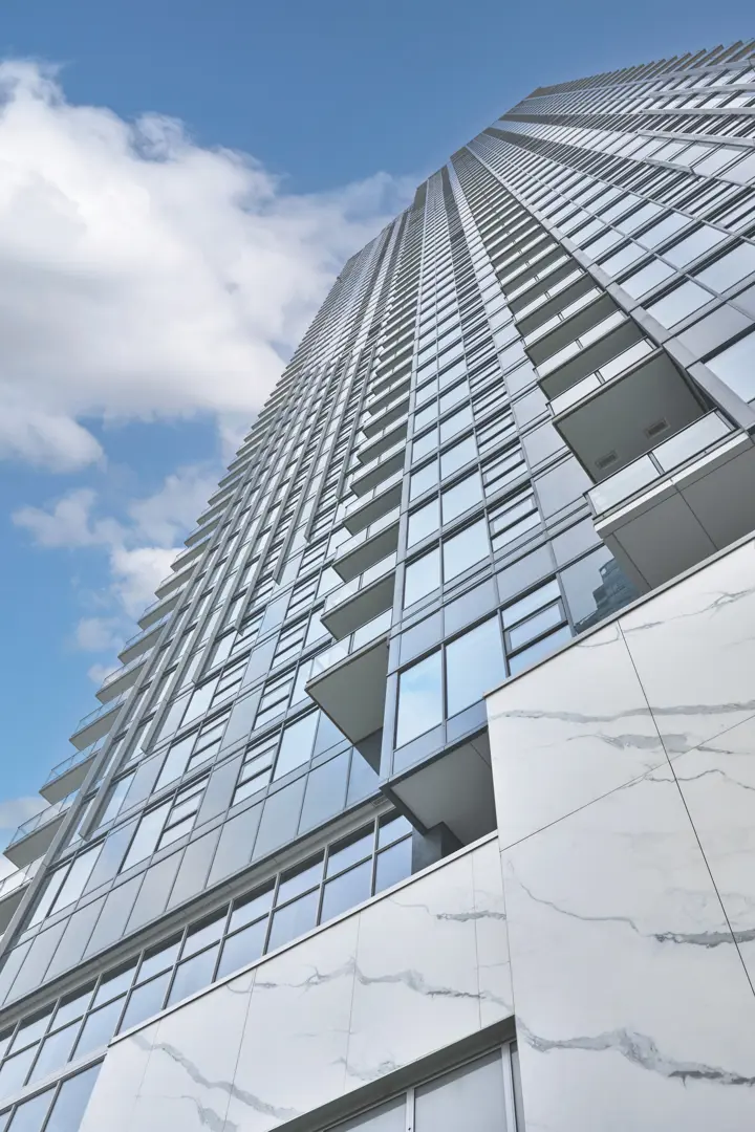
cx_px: 378
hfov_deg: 42.3
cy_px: 566
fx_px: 975
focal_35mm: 31
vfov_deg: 60.3
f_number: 10
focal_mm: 31
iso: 100
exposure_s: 1/100
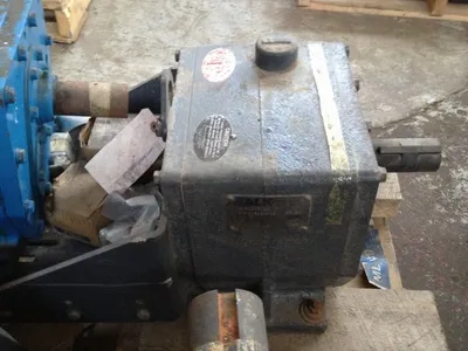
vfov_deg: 40.7
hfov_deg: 52.6
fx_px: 473
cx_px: 234
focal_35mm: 35
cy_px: 176
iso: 320
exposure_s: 1/20
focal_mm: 4.28
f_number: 2.4
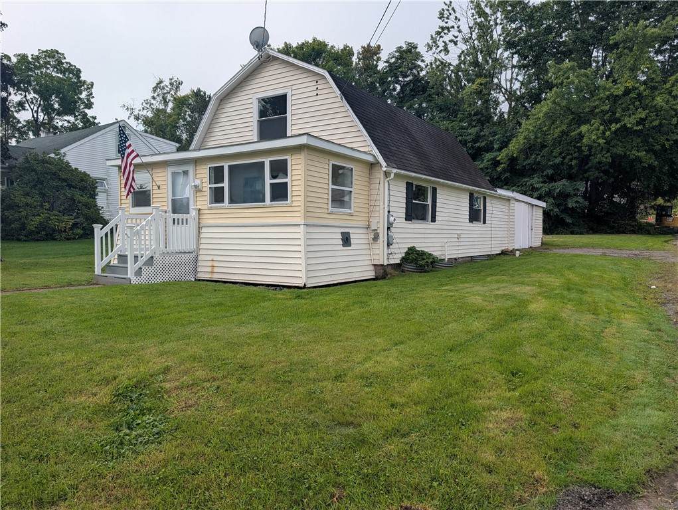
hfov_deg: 71.5
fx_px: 471
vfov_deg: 56.9
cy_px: 255
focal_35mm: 24
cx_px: 339
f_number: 1.68
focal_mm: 6.9
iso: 20
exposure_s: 1/876
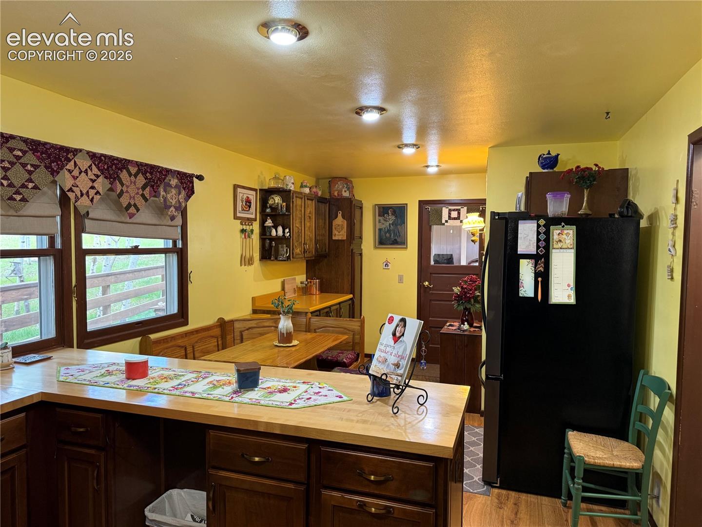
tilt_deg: -2.6
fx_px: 487
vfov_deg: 56.8
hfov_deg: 71.6
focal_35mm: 24
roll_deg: -0.6
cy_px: 264
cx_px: 351
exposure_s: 1/60
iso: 200
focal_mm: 6.76
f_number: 1.78
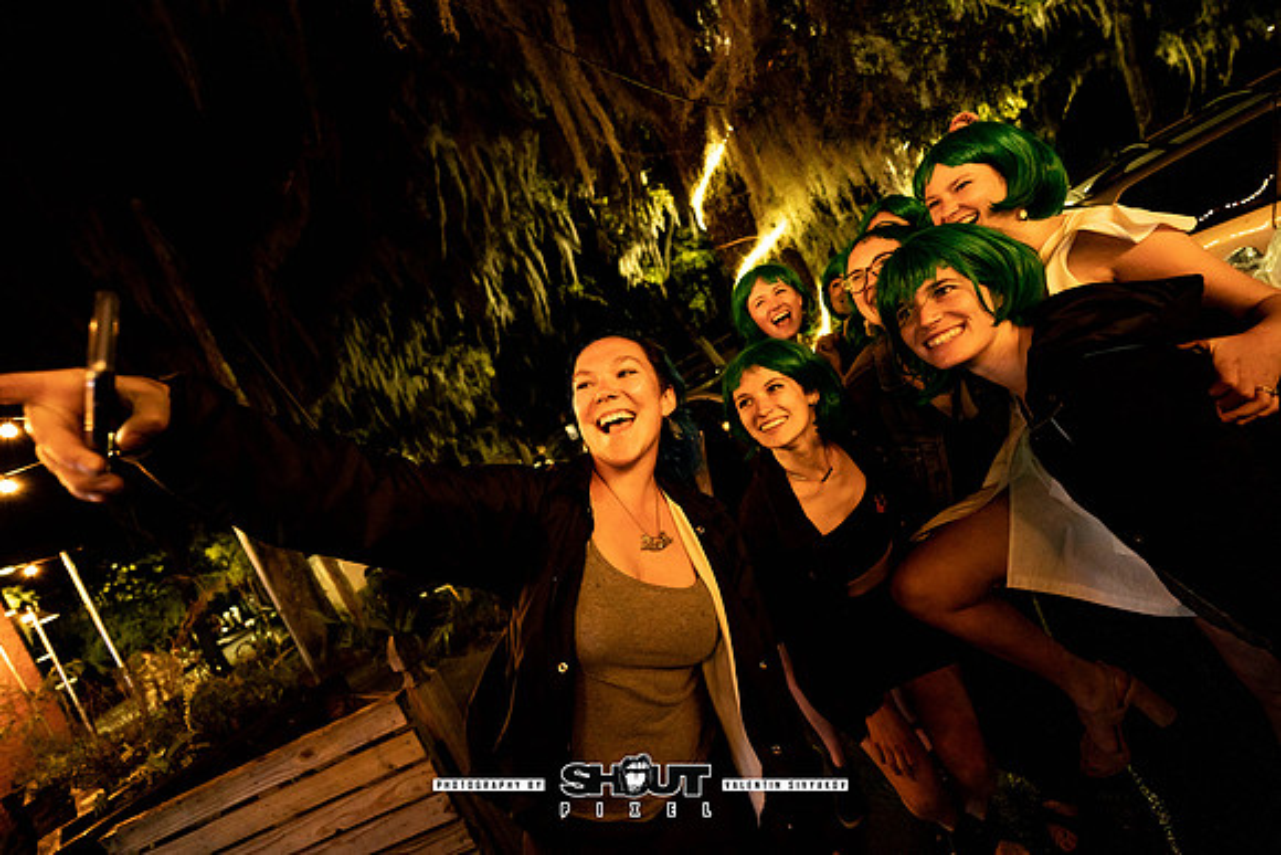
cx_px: 640
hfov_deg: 104.2
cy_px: 428
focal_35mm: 14
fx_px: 498
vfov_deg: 81.2
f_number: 2.8
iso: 3200
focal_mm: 14
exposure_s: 1/100
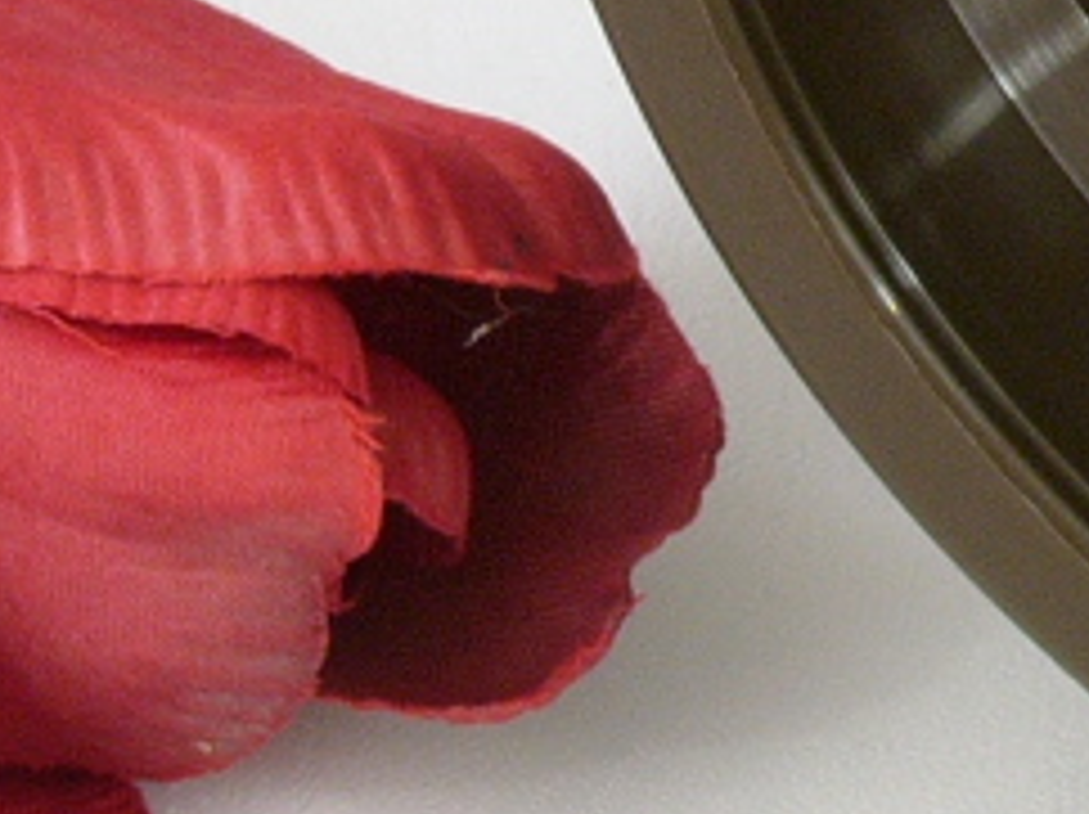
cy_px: -634
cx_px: 2367
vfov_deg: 3.1
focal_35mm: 477
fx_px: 14991
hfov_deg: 4.1
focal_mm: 22.5
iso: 100
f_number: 9
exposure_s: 1
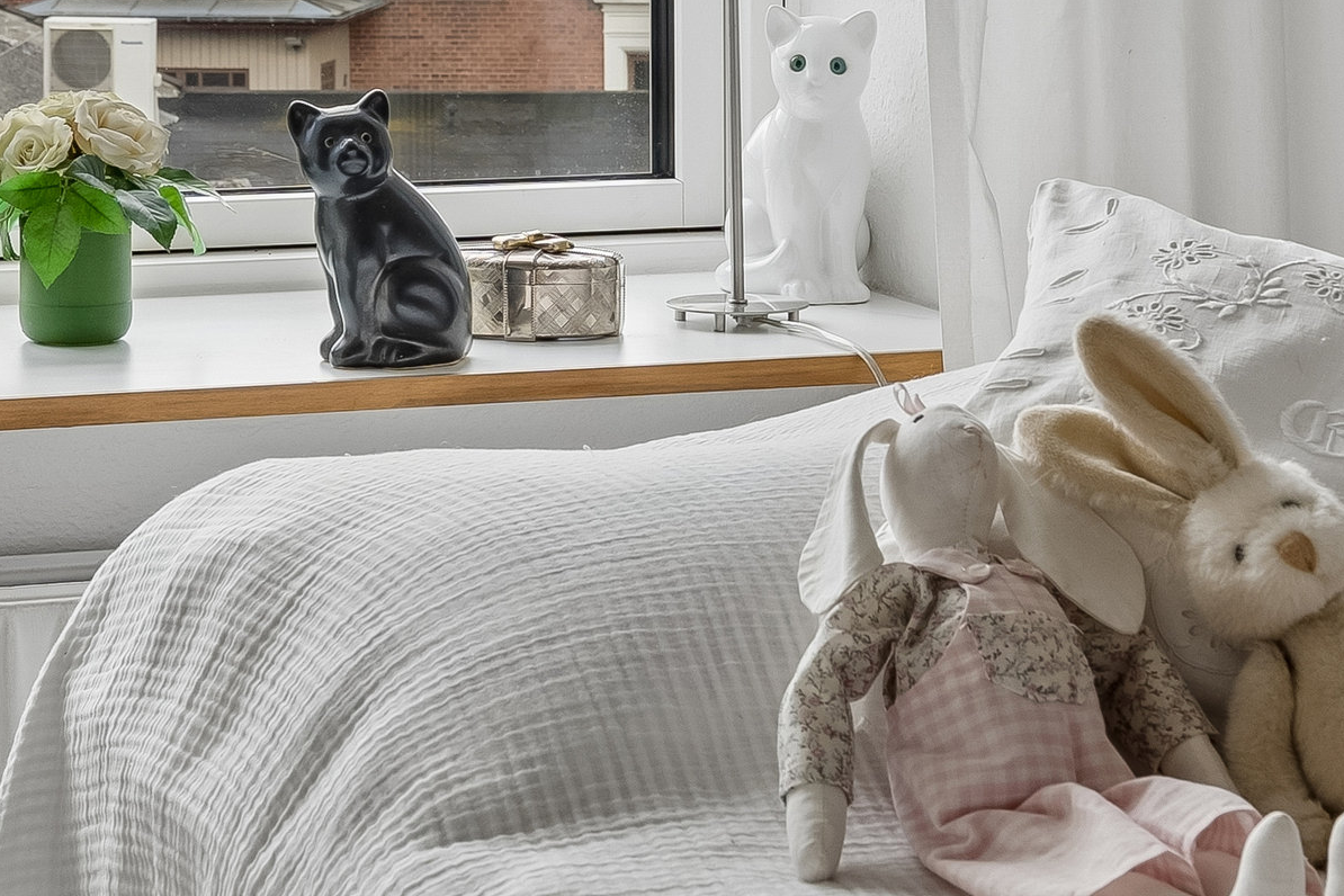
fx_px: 3845
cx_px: 451
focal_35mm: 103
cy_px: -176
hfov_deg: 19.8
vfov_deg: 13.0
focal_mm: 27.5
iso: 200
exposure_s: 1/125
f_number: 8
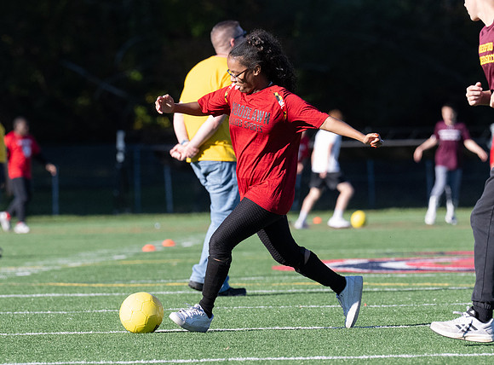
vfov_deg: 3.7
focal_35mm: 394
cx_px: 252
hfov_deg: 5.1
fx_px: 5587
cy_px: 233
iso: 1000
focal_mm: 200
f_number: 4.5
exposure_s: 1/4000
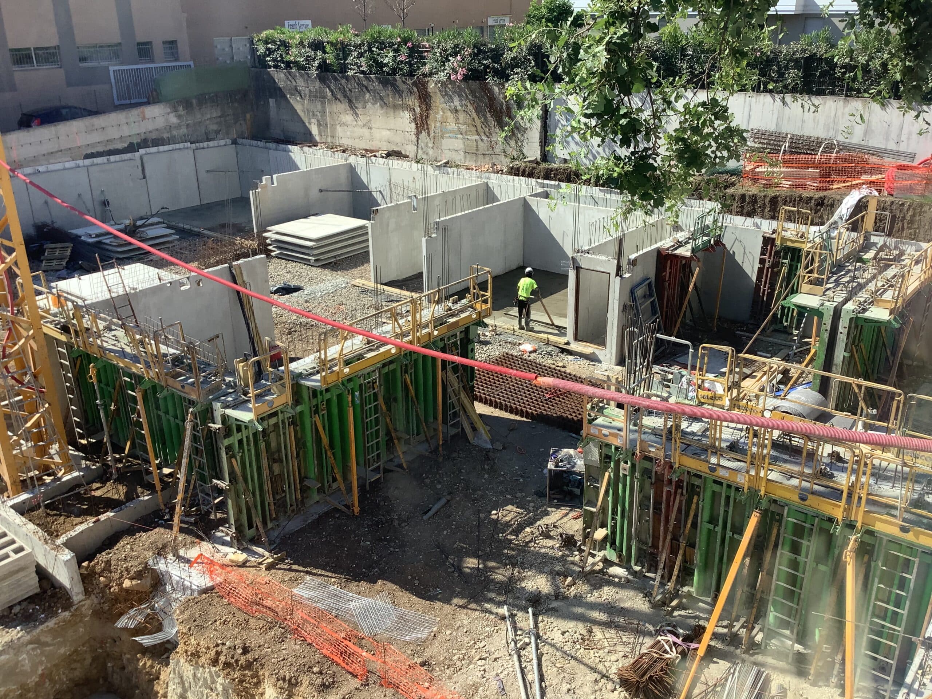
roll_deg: +0.9
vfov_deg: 45.4
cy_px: 350
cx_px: 466
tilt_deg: -23.3
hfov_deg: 58.4
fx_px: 835
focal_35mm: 31
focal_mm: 3.3
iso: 25
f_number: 2.4
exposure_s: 1/673
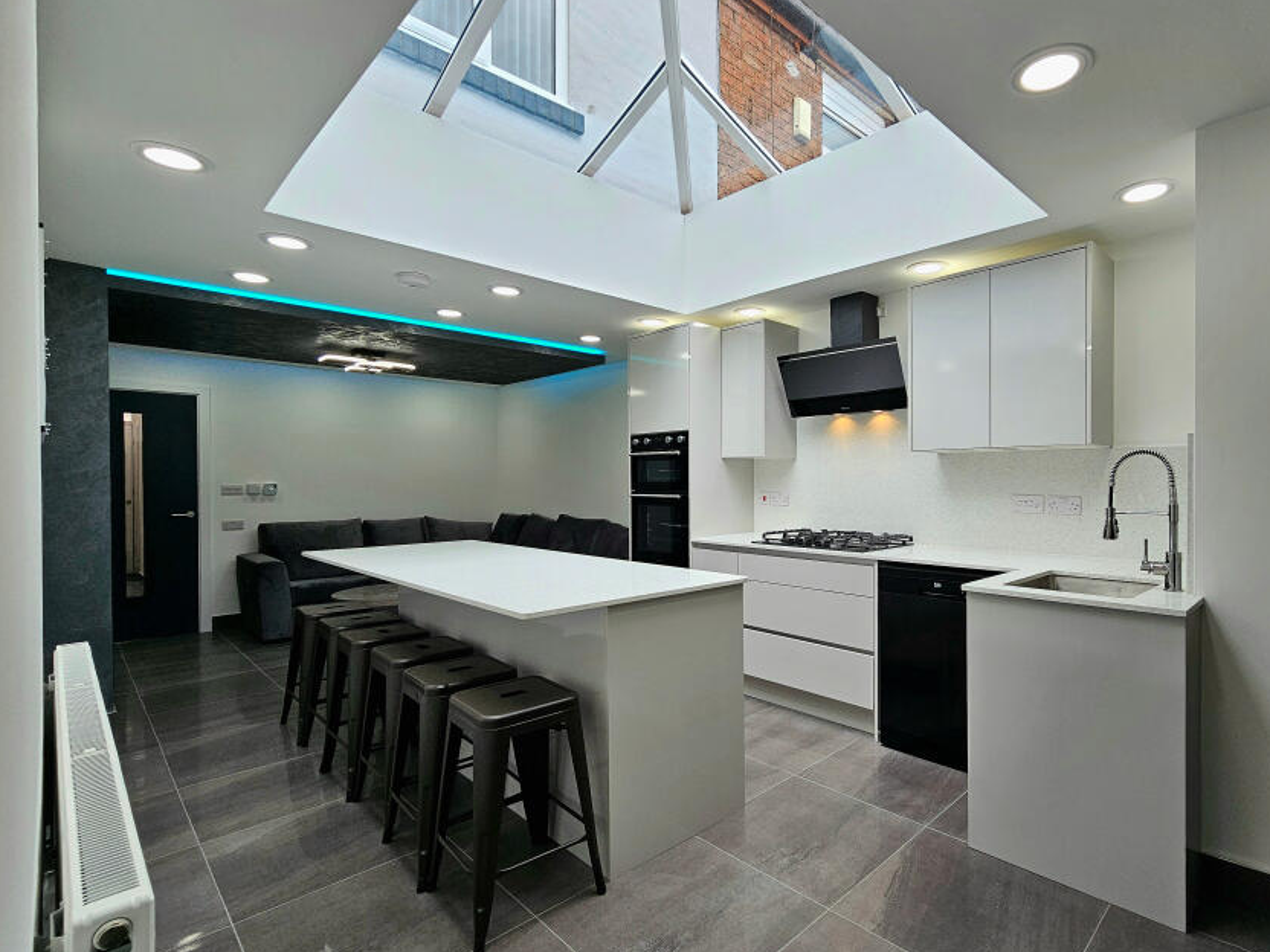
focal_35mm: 16
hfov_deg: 93.4
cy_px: 482
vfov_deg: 78.1
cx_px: 754
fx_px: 587
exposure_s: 1/175
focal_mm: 2.2
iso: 50
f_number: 2.2
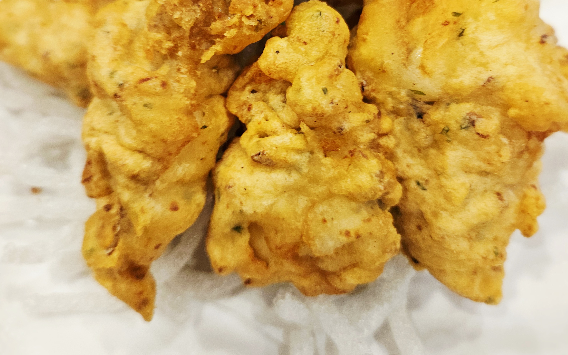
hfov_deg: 58.1
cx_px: 283
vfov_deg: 37.3
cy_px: 82
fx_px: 511
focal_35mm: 33
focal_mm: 5.4
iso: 320
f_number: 1.8
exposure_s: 1/60.2
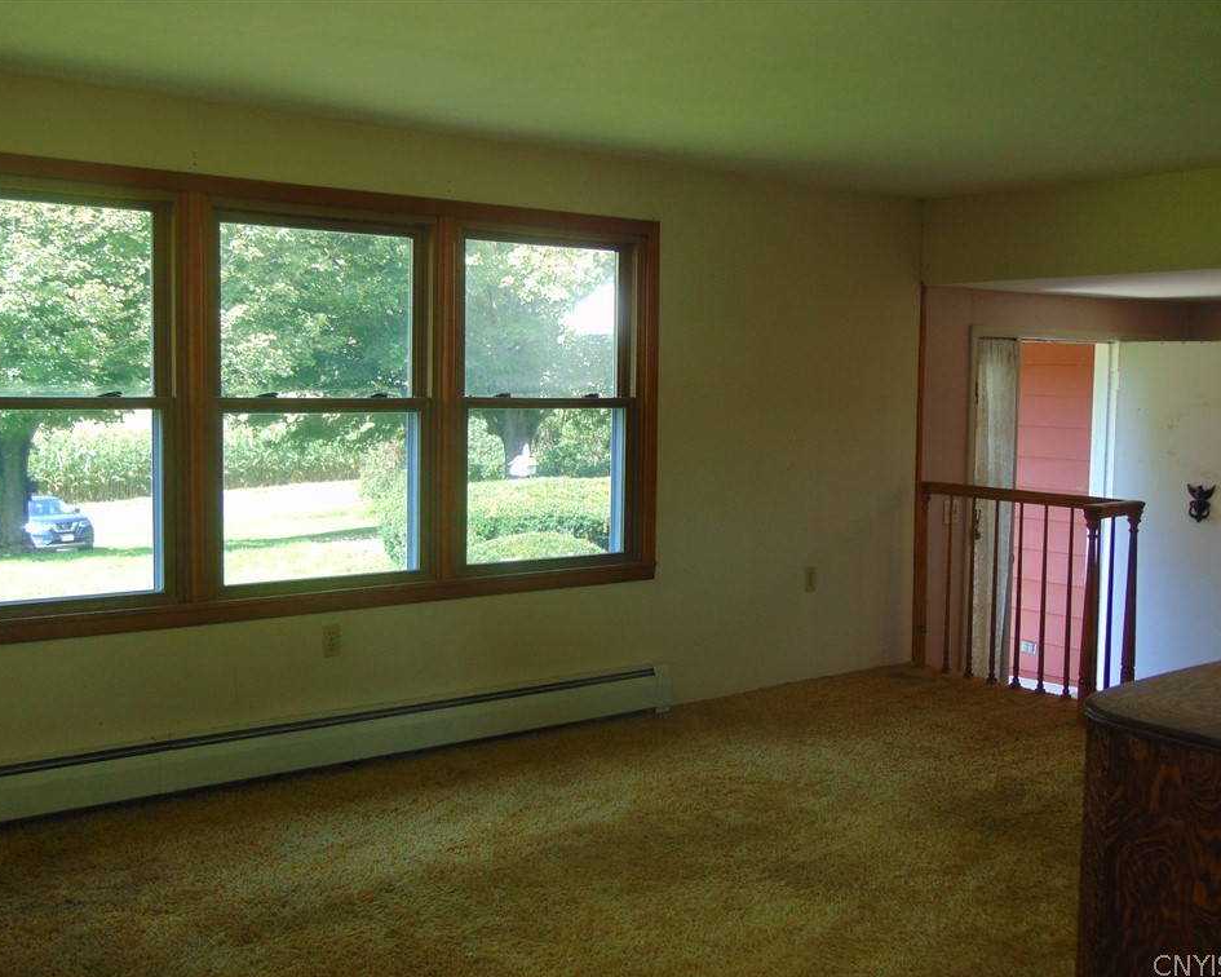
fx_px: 1337
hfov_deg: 49.1
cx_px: 580
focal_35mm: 37
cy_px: 491
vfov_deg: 40.1
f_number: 3.2
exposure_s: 1/50
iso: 80
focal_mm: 6.3
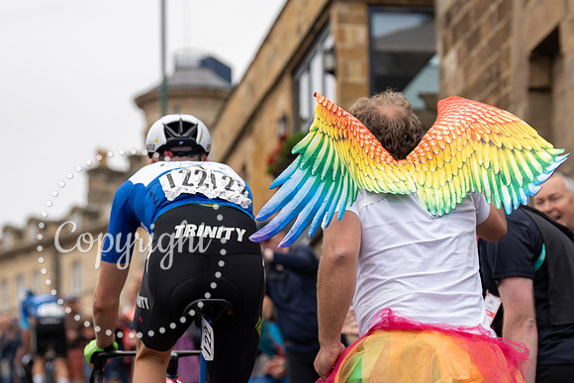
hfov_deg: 14.6
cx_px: 278
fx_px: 2244
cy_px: 204
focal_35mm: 141
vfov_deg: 9.8
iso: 320
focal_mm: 82
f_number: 3.5
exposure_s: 1/1000
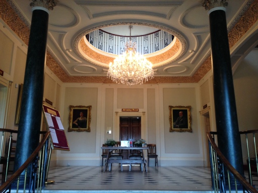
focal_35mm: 33
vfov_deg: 42.9
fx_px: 246
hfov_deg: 55.4
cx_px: 129
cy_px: 96
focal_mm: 4.12
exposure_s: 1/20
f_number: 2.4
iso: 100
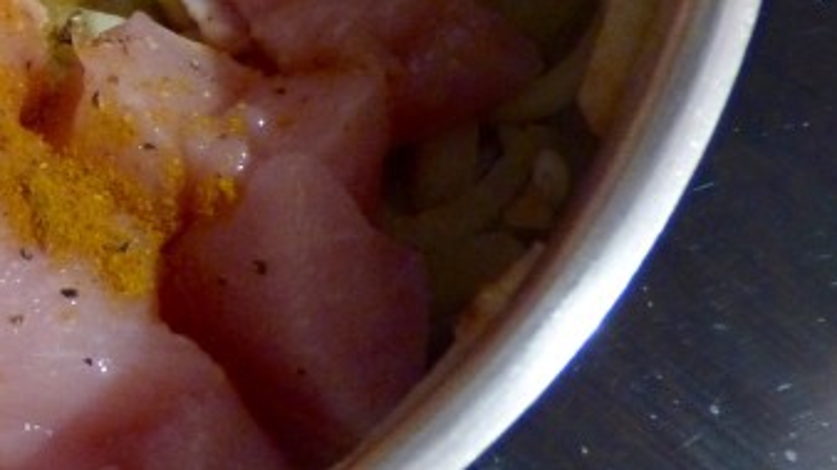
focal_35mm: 122
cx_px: -238
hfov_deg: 16.6
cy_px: -240
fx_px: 2707
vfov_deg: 9.6
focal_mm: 6.3
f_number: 3.1
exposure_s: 1/8
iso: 400
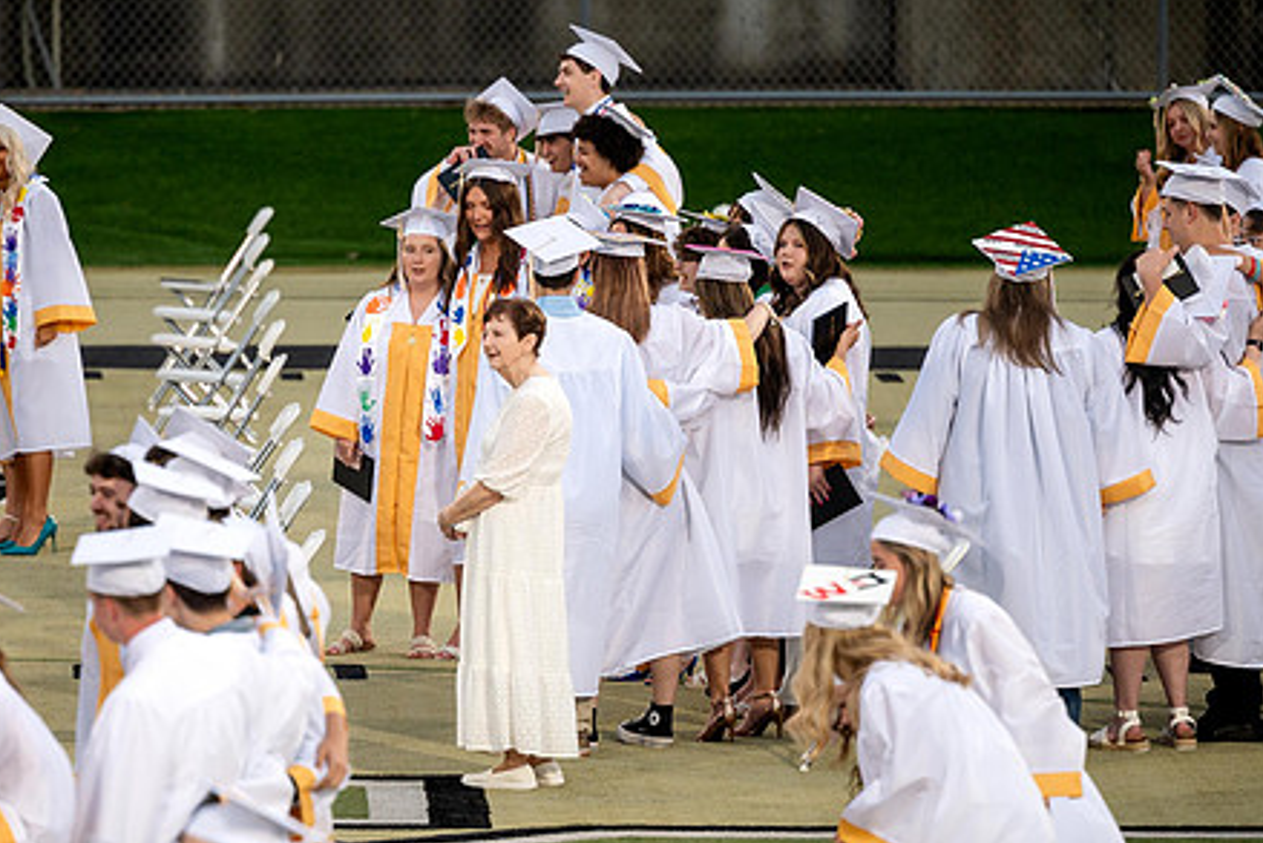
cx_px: 377
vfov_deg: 3.4
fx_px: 14388
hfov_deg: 5.0
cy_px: 372
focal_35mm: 410
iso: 640
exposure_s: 1/500
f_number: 2.8
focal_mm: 200
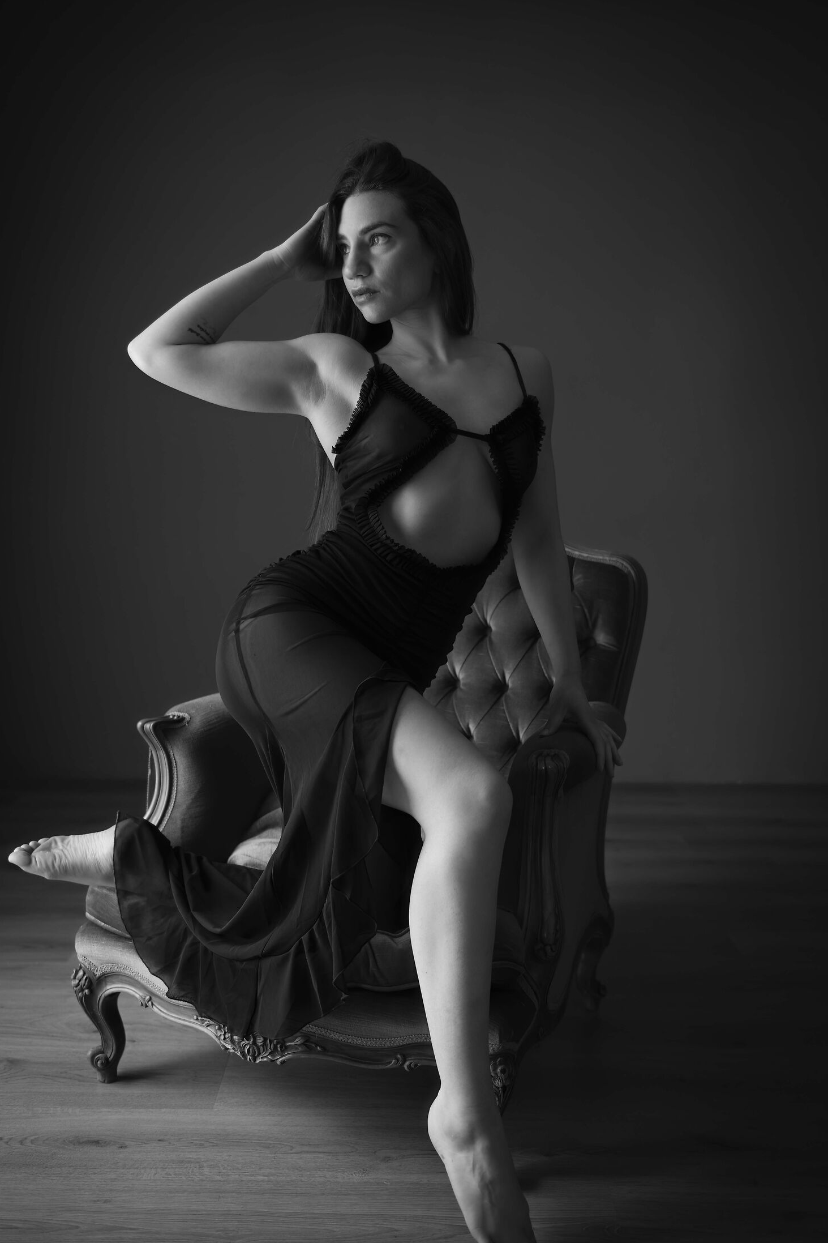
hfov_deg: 37.8
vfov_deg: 54.4
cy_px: 617
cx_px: 382
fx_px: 1208
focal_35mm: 35
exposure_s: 1/125
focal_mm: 32
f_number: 2.8
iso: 800
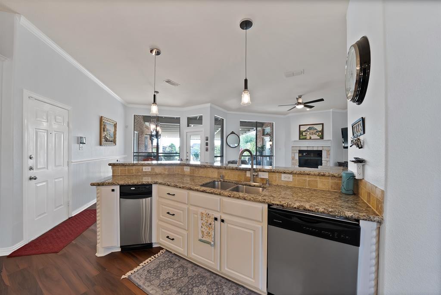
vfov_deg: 90.1
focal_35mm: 12
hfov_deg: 112.6
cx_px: 220
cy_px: 148
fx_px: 147
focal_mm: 12
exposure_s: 1/4
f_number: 9
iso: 640
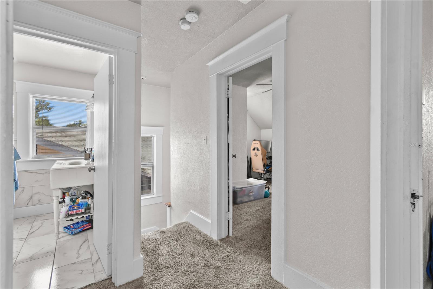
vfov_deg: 77.3
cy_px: 144
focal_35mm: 15
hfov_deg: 100.4
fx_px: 180
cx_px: 216
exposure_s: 1/2.5
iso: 100
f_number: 7.1
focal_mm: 10
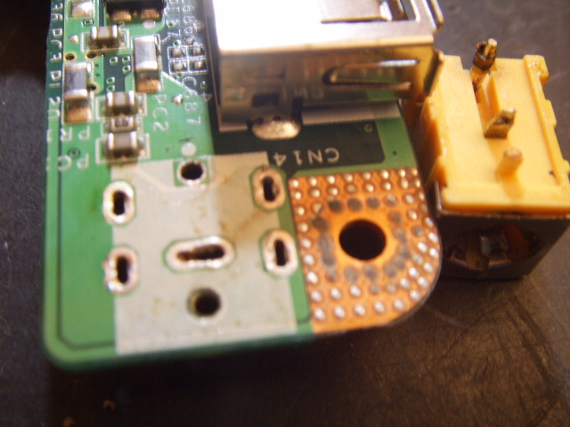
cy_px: 214
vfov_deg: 36.8
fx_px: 642
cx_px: 285
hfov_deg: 47.9
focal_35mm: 39
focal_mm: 6.6
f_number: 3.5
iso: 63
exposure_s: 1/6
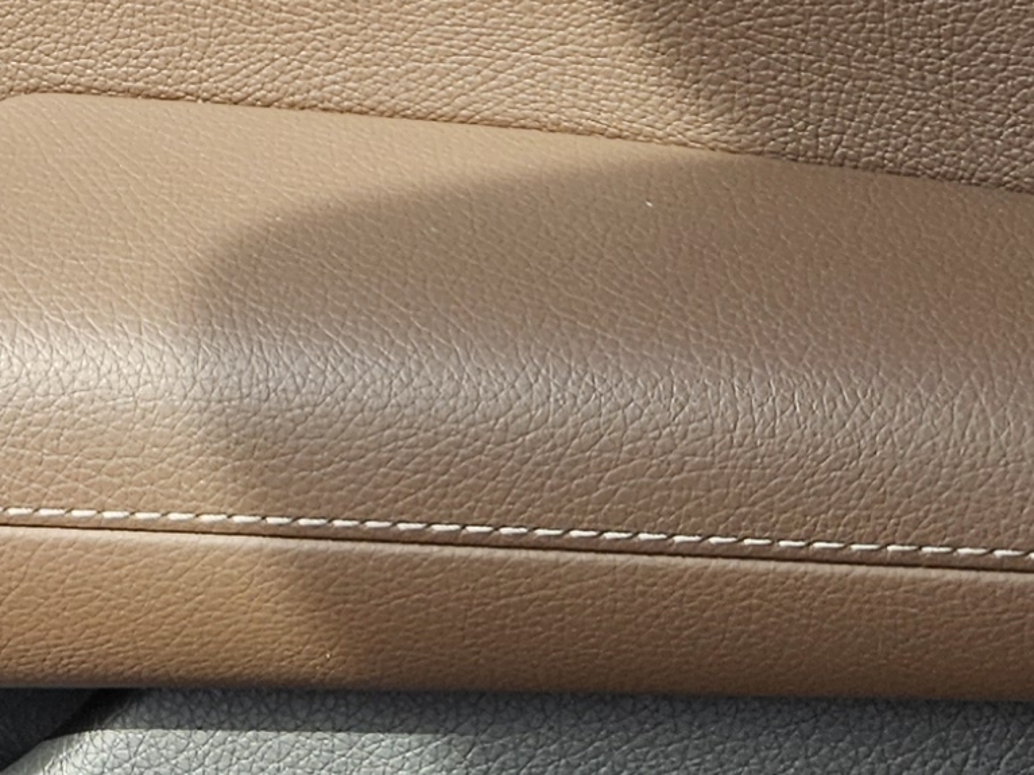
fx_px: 3584
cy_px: -489
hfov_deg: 15.1
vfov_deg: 11.7
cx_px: -554
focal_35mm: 120
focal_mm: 5.4
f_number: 1.8
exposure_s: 1/180
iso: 32
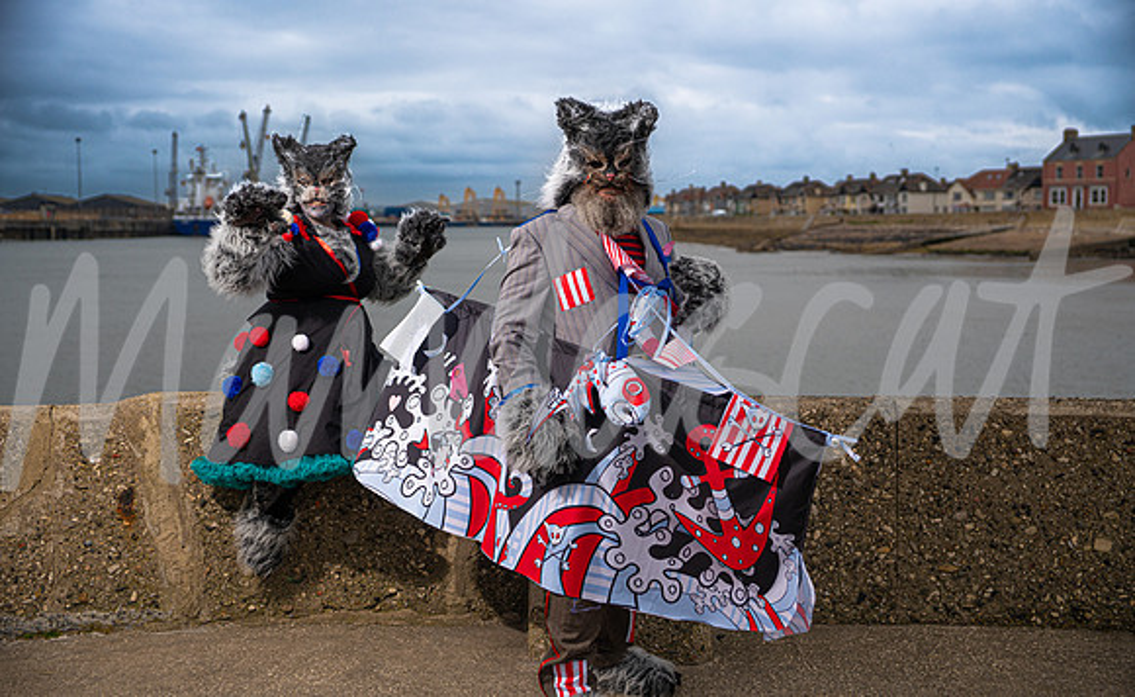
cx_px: 568
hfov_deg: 43.6
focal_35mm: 46
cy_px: 319
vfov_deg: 27.6
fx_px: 1418
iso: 200
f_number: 2.8
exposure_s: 1/1600
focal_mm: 45
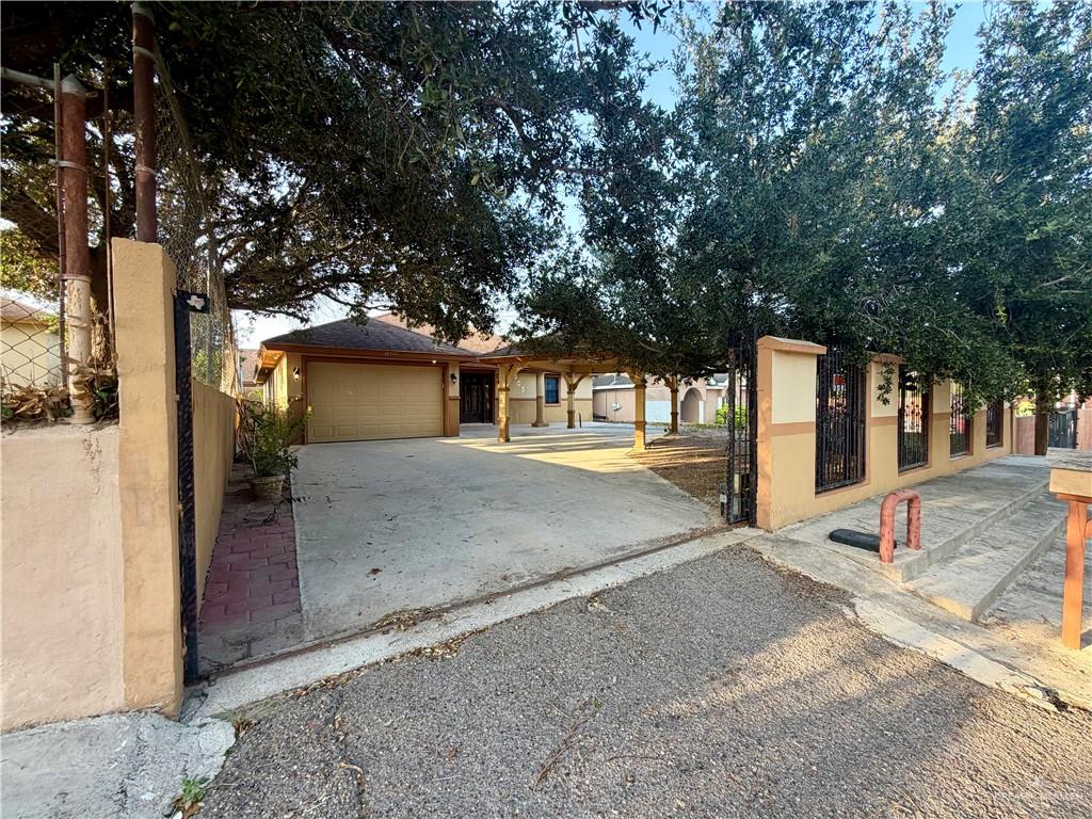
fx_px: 442
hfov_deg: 102.1
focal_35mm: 14
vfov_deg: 85.7
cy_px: 410
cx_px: 546
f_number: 2.2
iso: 50
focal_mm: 2.22
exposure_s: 1/121
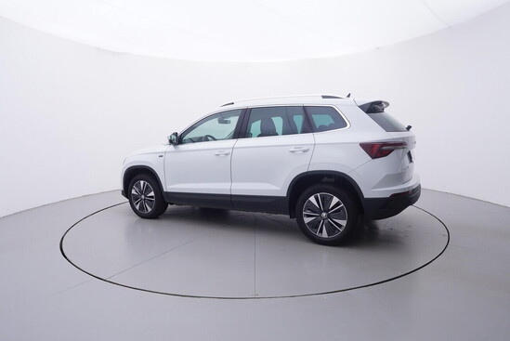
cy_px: 170
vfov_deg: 56.2
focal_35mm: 22
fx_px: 319
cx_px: 255
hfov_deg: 77.3
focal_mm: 15
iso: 200
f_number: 5
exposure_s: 1/80
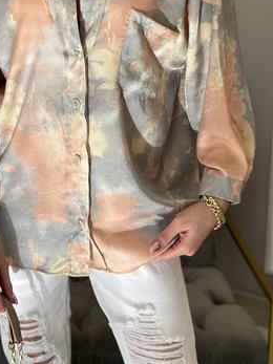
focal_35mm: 72
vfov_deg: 26.7
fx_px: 758
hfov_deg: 20.4
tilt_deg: -12.3
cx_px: 91
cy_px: 92
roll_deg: -2.2
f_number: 1.78
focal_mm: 6.86
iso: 80
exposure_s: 1/864
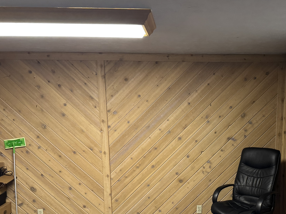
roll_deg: +0.9
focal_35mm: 42
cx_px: 207
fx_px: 347
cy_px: 157
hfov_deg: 43.6
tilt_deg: -10.0
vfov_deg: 33.7
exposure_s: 1/60
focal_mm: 6.76
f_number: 1.78
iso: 400
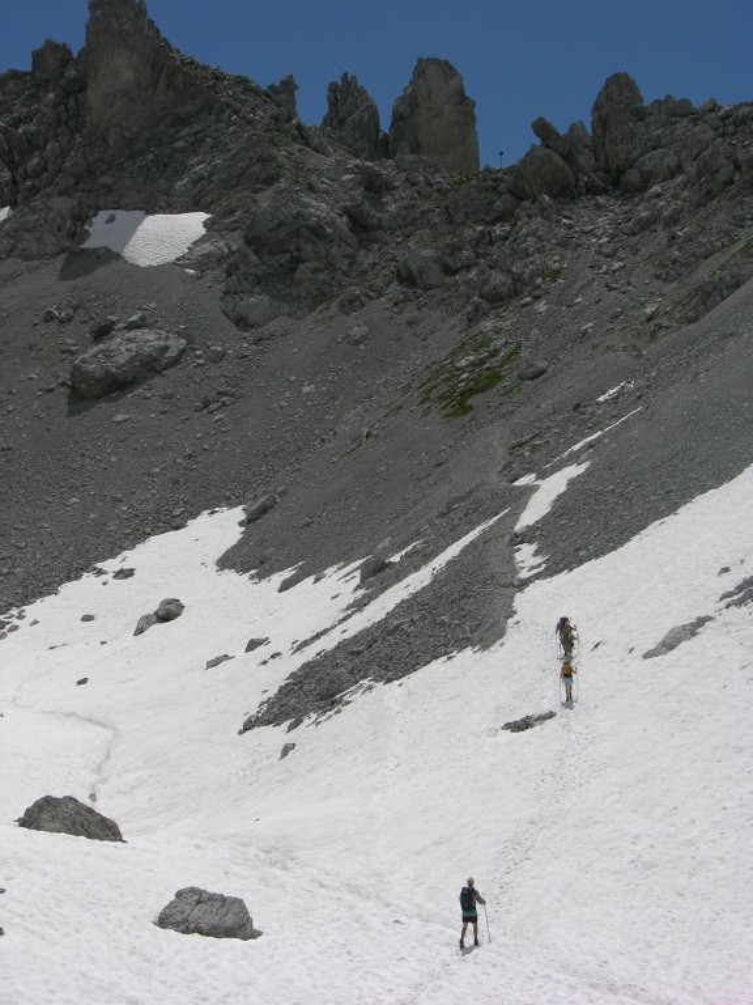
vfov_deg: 27.8
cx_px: 376
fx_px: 2030
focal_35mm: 70
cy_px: 502
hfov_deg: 21.0
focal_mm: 17.8
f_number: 7.4
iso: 50
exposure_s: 1/506
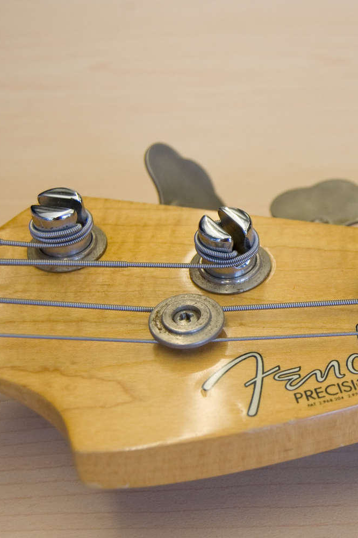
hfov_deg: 18.5
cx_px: 341
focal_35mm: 72
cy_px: 286
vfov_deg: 28.1
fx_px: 1074
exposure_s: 1/80
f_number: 5.6
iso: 400
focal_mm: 30
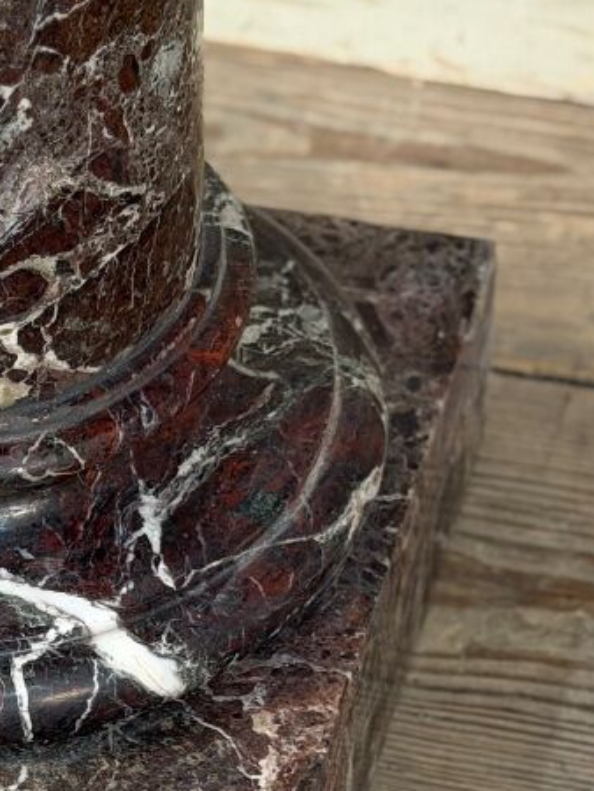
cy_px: 617
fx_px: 2926
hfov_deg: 11.4
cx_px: -86
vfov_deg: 15.3
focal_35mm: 128
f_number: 1.78
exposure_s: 1/50
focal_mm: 6.76
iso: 250
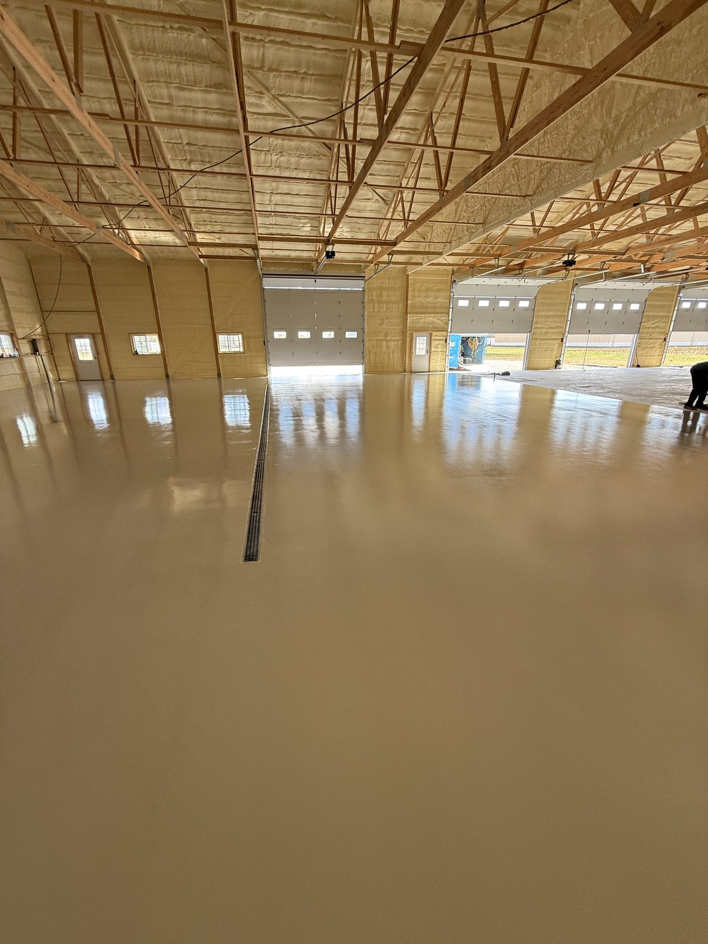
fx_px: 382
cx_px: 354
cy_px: 472
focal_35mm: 14
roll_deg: +2.1
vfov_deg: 102.1
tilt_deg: -18.5
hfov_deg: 85.7
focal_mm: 2.22
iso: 80
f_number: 2.2
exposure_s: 1/99
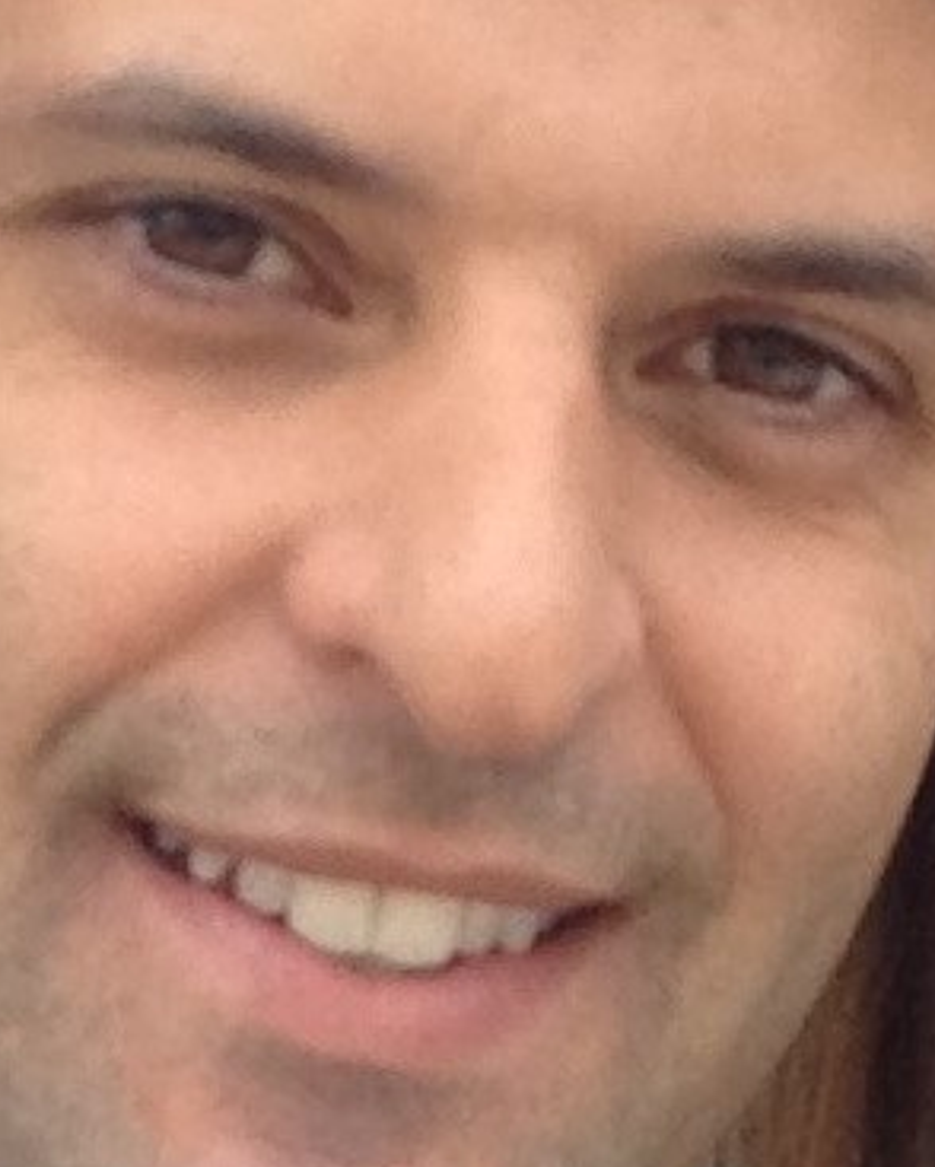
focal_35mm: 56
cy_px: 337
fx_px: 1935
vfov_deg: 33.1
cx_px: 361
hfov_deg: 27.1
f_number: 2.4
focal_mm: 4.28
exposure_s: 1/158
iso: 50
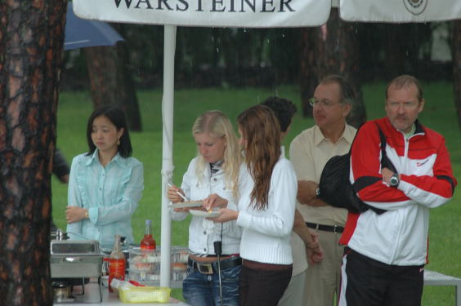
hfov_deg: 6.5
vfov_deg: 4.4
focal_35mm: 315
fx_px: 4030
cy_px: 153
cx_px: 230
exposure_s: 1/60
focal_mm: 210
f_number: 5
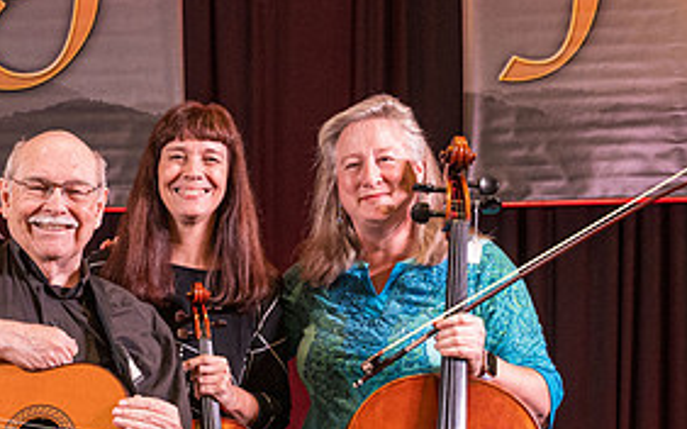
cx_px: 37
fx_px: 1572
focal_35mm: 84
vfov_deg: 15.2
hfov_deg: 23.8
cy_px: 467
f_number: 5.6
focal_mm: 34
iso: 4000
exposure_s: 1/125
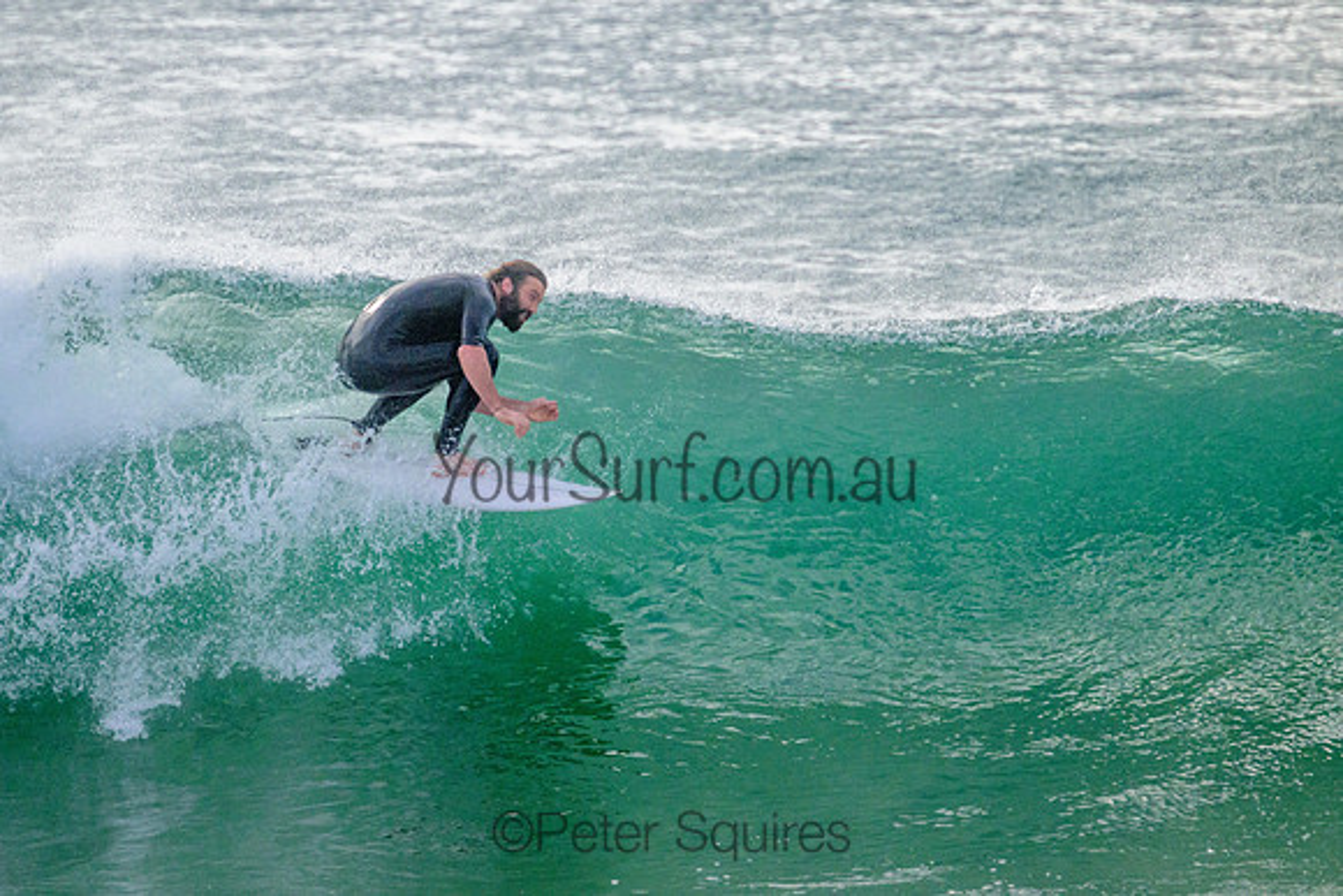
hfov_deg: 2.2
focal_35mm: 932
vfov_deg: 1.5
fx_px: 34772
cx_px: 561
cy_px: 374
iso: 1400
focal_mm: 800
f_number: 11
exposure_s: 1/2000
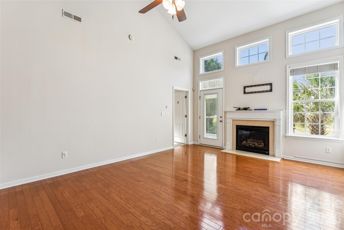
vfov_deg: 72.7
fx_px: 156
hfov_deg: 95.7
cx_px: 172
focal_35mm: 16
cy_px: 115
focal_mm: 16.3
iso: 100
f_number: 9
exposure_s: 1/5
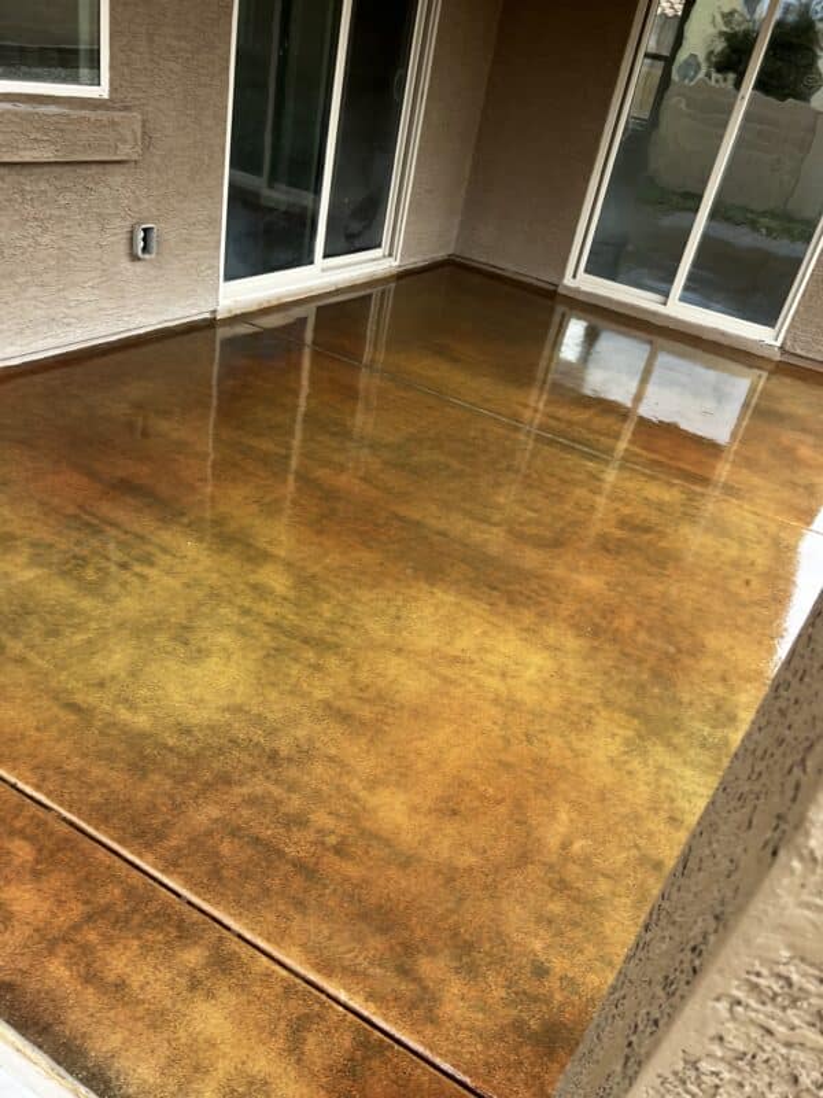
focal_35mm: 26
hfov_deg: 53.1
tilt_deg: -30.4
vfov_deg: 67.3
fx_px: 824
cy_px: 549
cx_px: 412
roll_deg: -12.5
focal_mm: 5.7
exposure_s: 1/128
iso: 32
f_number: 1.5
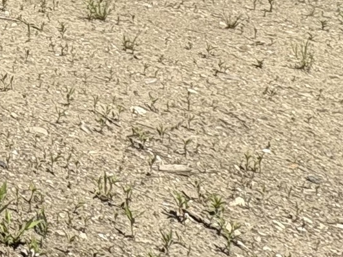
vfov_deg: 15.2
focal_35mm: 81
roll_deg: +1.2
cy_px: -236
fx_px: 802
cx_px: -471
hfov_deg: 15.0
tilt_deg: -1.4
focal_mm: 2.22
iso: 40
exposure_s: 1/1420
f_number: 2.2
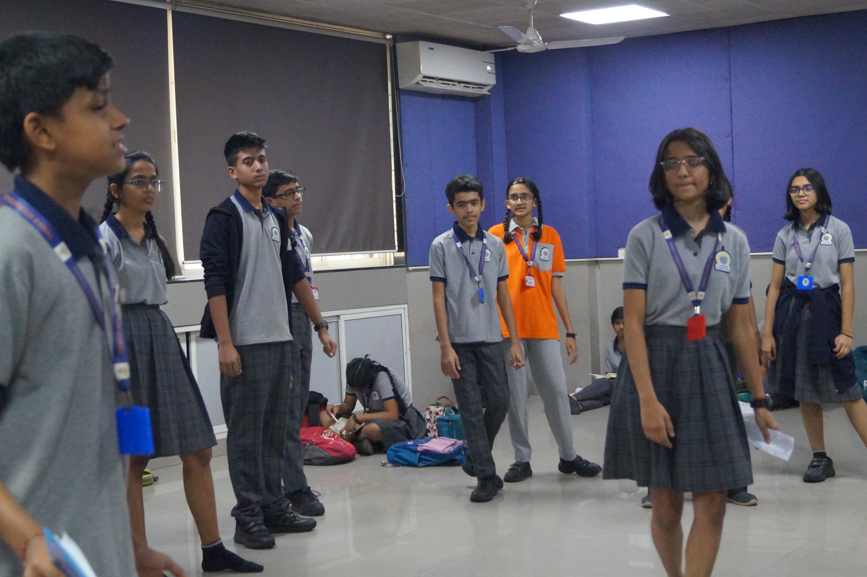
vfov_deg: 23.4
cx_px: 425
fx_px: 1396
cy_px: 289
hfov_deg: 34.5
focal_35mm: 58
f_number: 4.5
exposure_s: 1/160
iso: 3200
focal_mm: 28
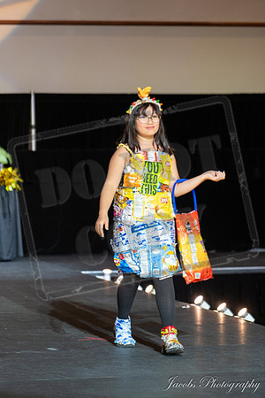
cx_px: 132
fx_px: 1899
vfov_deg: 11.9
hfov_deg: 8.0
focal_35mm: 172
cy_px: 199
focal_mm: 172
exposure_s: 1/320
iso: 1600
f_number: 4
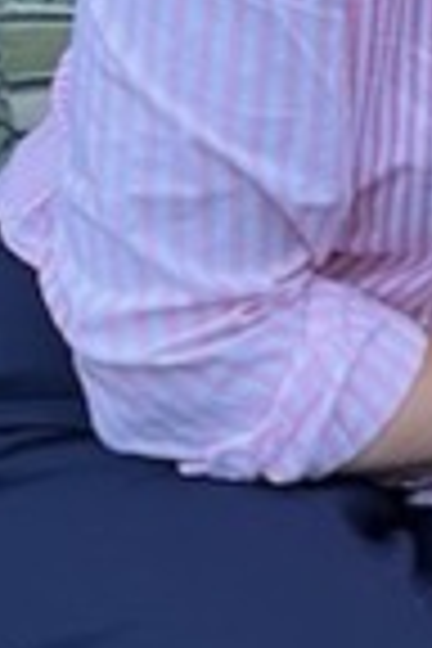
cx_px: 914
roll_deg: -0.3
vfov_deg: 17.5
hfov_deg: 10.9
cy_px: -45
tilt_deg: -15.5
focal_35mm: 113
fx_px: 2034
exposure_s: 1/60
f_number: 1.5
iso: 160
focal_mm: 5.7
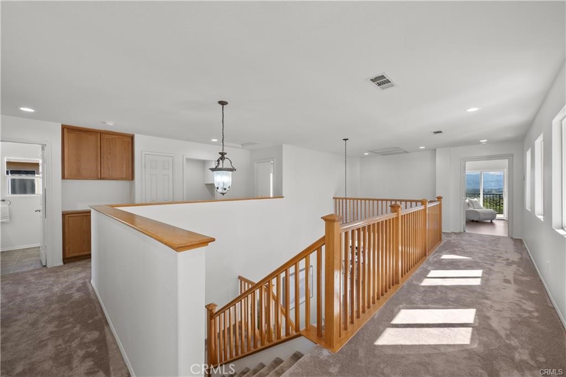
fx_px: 220
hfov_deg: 104.2
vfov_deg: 81.2
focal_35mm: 14
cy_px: 188
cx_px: 283
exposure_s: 1/6
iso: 200
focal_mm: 14
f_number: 9
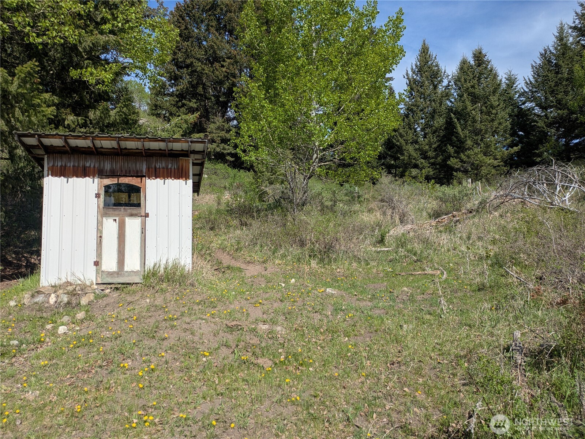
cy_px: 220
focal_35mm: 25
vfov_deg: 54.9
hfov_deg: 69.4
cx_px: 292
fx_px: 423
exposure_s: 1/2732
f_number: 1.89
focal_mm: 5.43
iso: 46
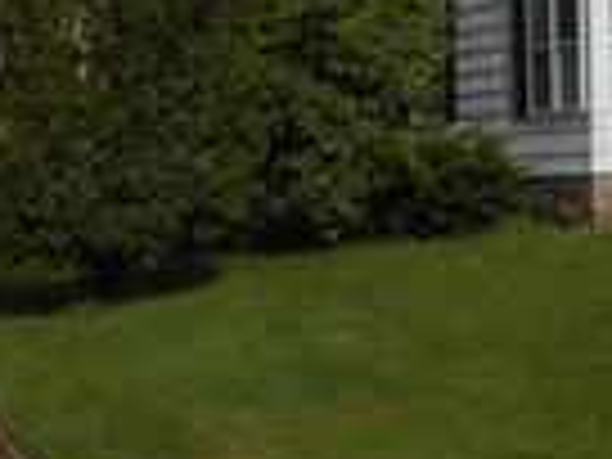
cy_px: -2
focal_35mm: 121
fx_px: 2139
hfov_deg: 15.8
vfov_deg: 12.1
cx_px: 670
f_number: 4
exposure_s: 1/1000
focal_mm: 5.9
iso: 80
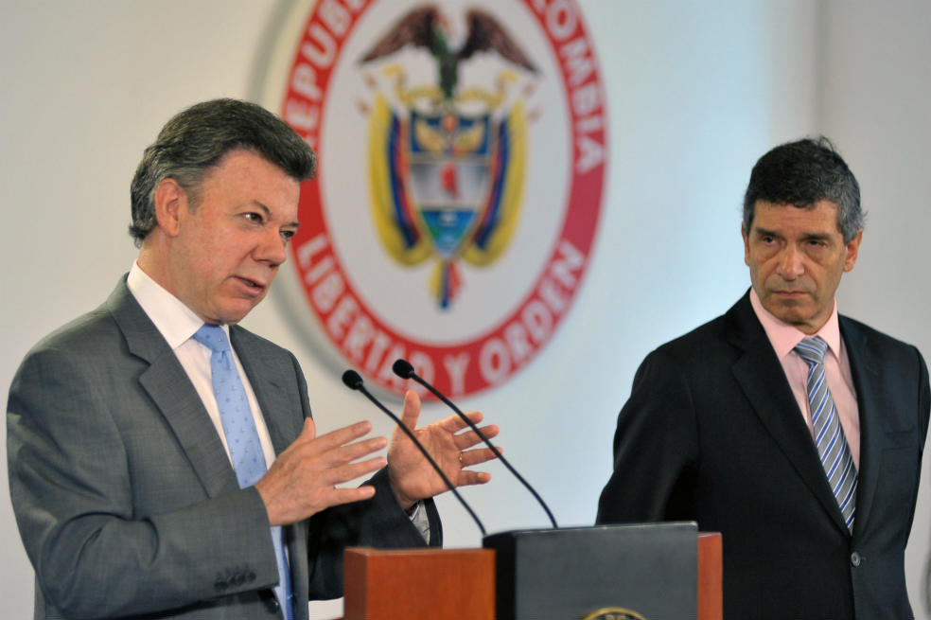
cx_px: 466
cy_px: 310
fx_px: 3748
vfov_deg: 9.5
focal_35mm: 145
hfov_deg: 14.2
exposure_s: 1/160
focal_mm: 145
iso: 1600
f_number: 4.5
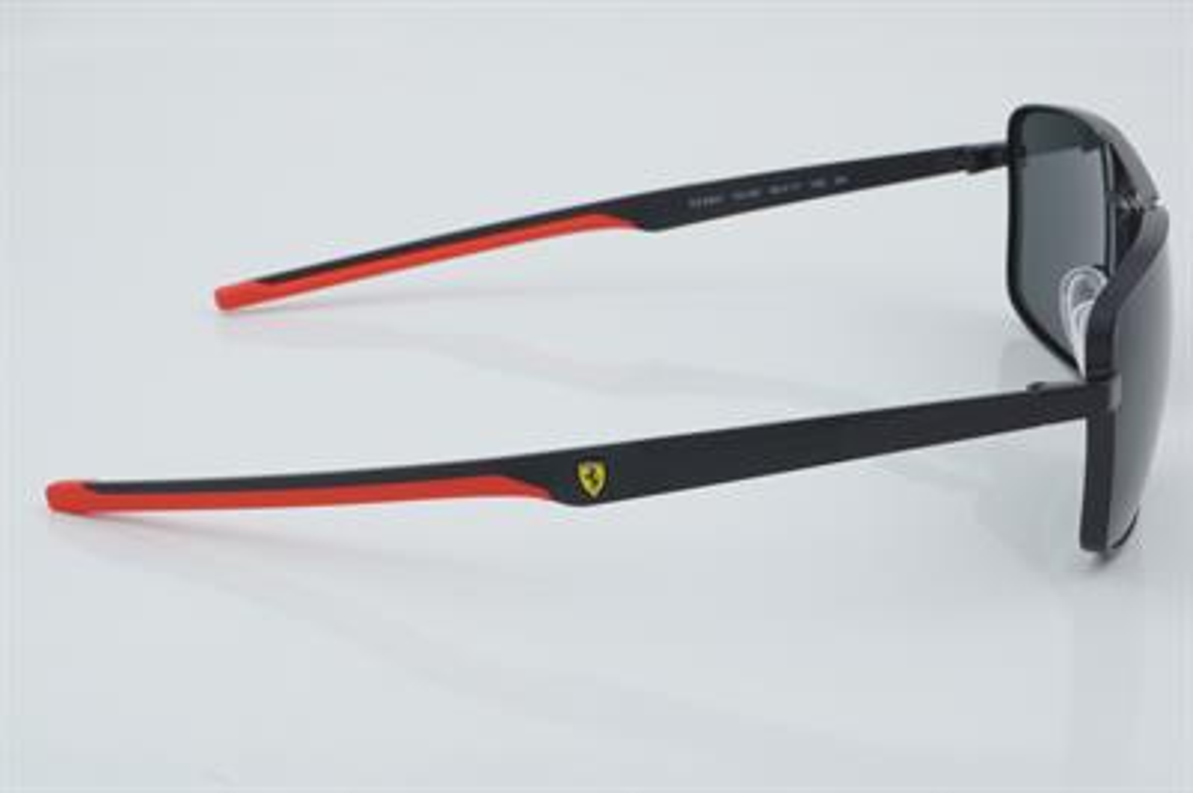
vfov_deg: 18.2
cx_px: 596
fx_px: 2483
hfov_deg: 27.0
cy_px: 396
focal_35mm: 75
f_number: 32
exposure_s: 1/4
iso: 100
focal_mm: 50
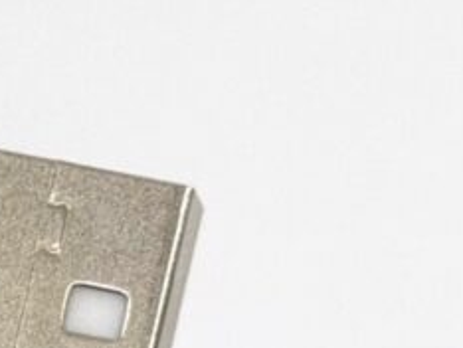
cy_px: 560
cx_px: -220
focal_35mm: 164
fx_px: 2196
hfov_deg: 11.6
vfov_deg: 8.8
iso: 64
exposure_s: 1/975
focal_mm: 6.8
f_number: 1.8
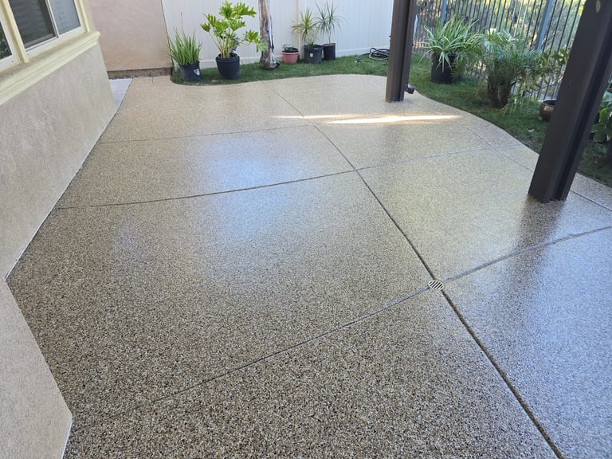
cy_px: 230
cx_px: 306
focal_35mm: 23
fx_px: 407
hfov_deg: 73.9
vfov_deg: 58.9
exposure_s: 1/180
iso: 80
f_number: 1.7
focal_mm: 6.3
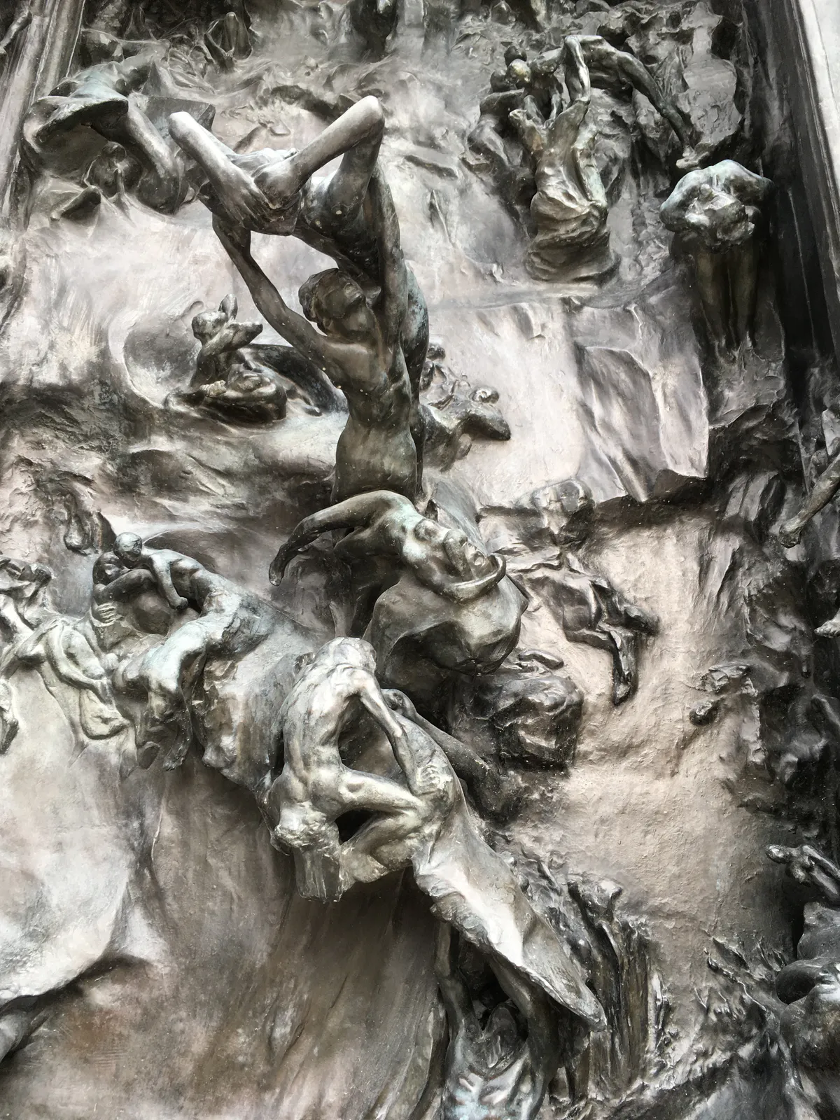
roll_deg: -1.6
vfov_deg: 61.7
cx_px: 420
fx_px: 938
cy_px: 560
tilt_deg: +22.9
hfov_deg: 48.2
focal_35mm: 29
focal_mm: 4.15
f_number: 2.2
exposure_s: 1/60
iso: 32
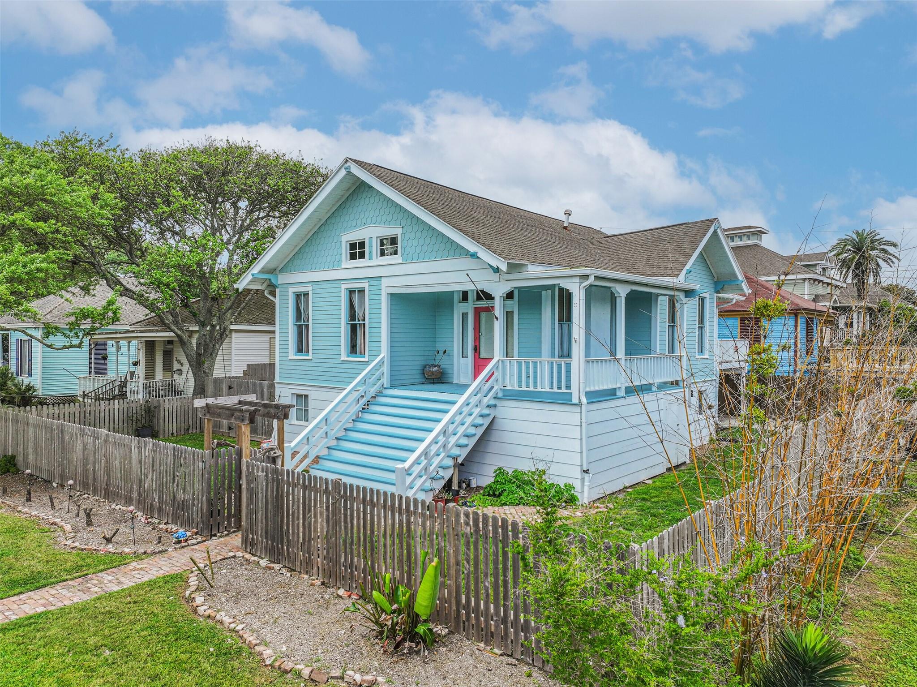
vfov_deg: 56.8
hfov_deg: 71.6
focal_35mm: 24
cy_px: 344
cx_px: 458
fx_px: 635
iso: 100
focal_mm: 12.29
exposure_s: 1/800
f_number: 4
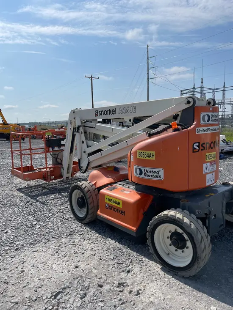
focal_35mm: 26
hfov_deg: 53.1
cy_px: 155
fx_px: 233
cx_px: 116
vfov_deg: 67.3
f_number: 1.6
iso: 32
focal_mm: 4.2
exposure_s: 1/7299
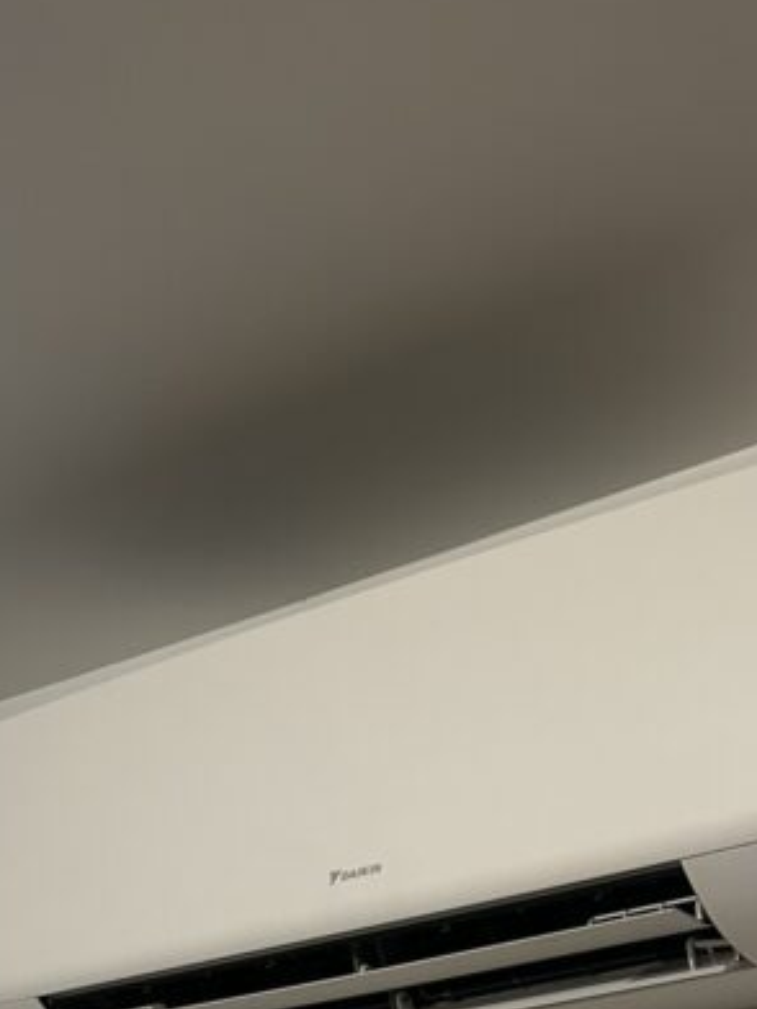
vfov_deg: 25.2
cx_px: 595
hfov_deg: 21.4
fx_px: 1983
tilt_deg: +4.9
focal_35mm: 68
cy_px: 1259
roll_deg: +1.4
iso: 200
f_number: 1.5
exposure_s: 1/50
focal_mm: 5.7
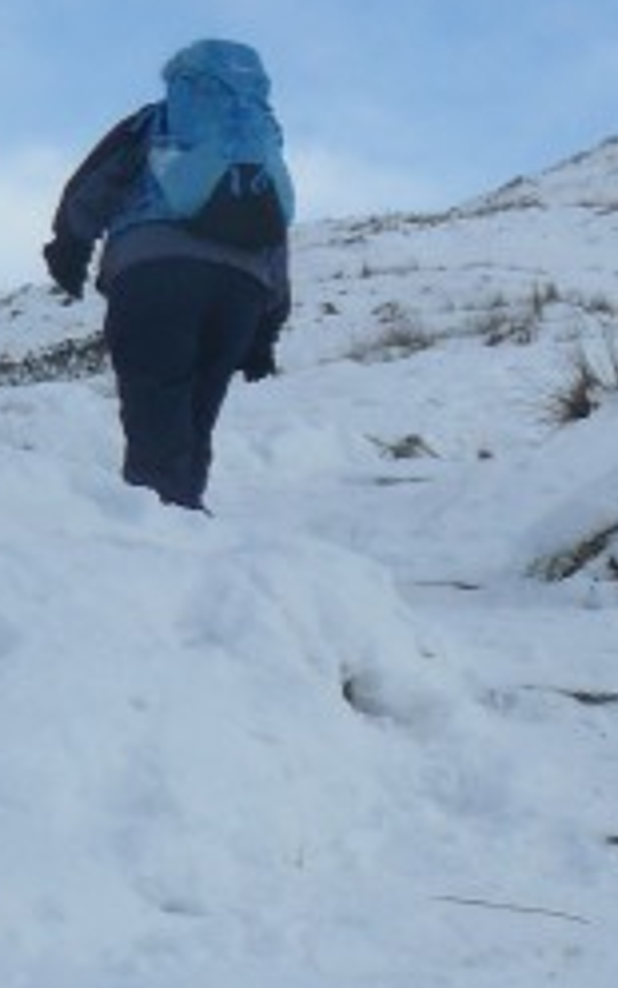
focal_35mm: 118
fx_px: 3180
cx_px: 1467
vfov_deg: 17.6
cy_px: 239
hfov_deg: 9.8
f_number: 5.6
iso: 100
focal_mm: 6
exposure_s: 1/400
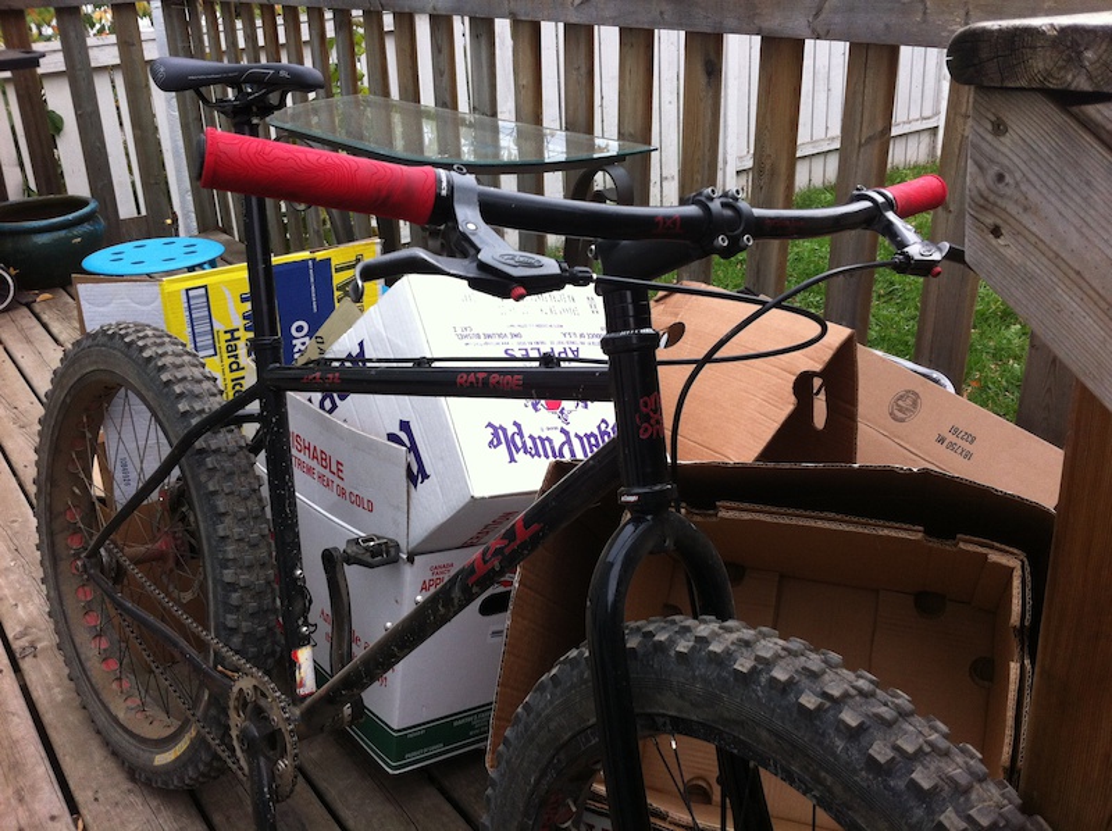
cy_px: 416
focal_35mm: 35
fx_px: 1123
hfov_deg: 52.7
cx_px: 556
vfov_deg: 40.6
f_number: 2.8
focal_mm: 3.85
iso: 125
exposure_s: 1/120
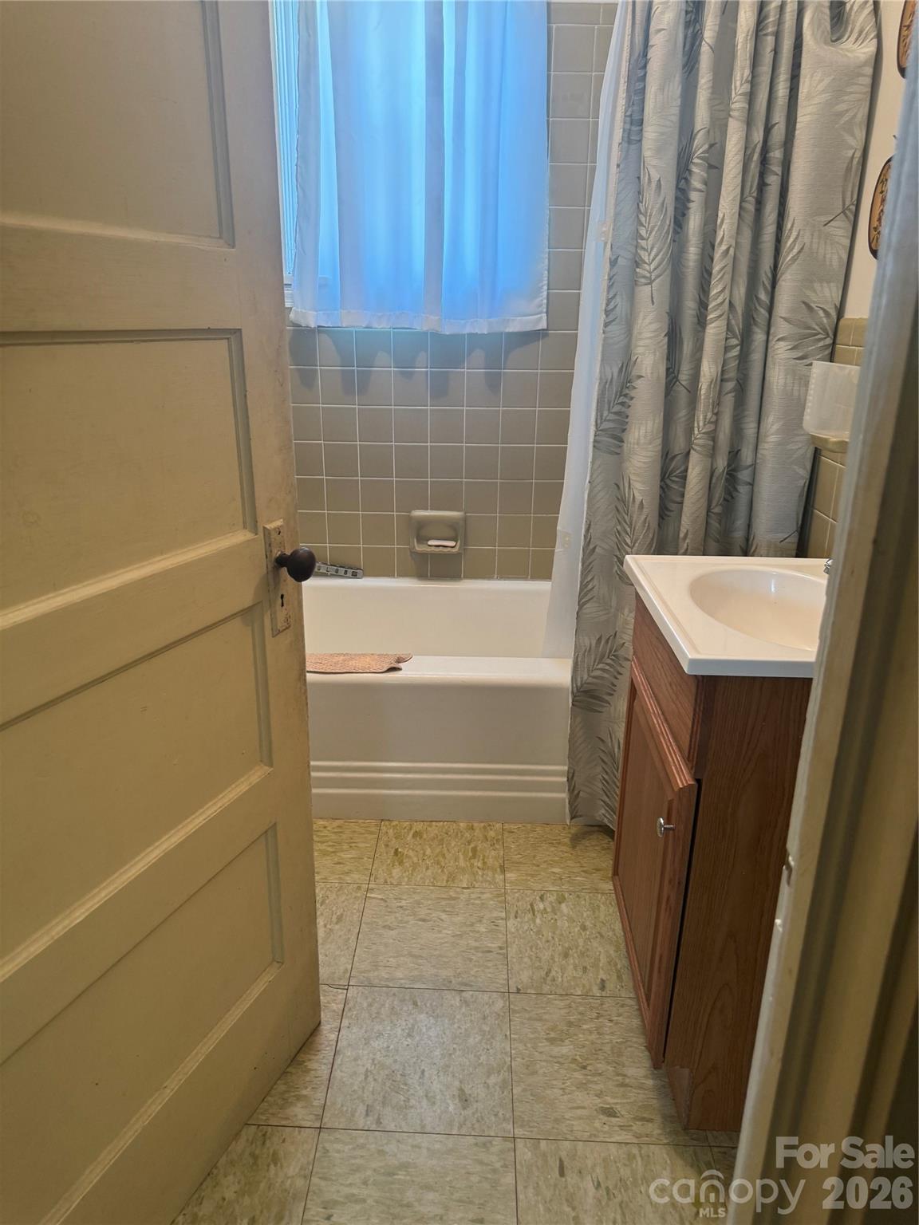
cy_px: 612
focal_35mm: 24
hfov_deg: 56.8
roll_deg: +0.4
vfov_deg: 71.6
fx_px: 850
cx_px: 460
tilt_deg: -20.1
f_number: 1.78
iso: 160
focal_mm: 6.76
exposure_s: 1/60
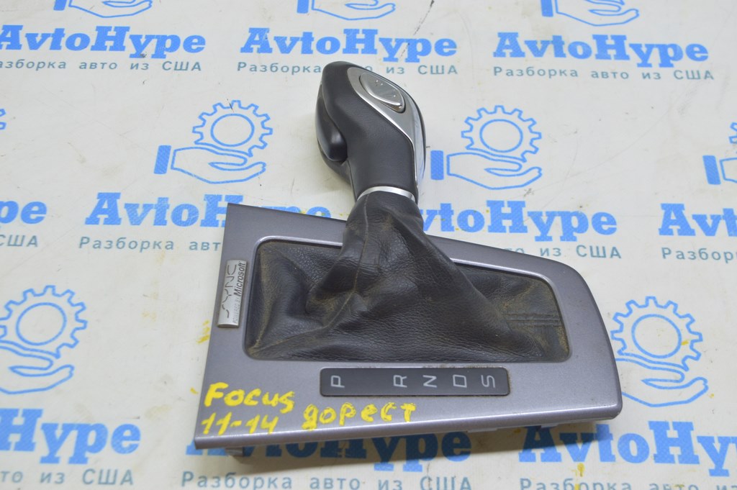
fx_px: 982
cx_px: 368
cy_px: 245
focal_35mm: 48
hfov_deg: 41.1
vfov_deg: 28.0
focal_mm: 32
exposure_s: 1/20
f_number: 5.6
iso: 400
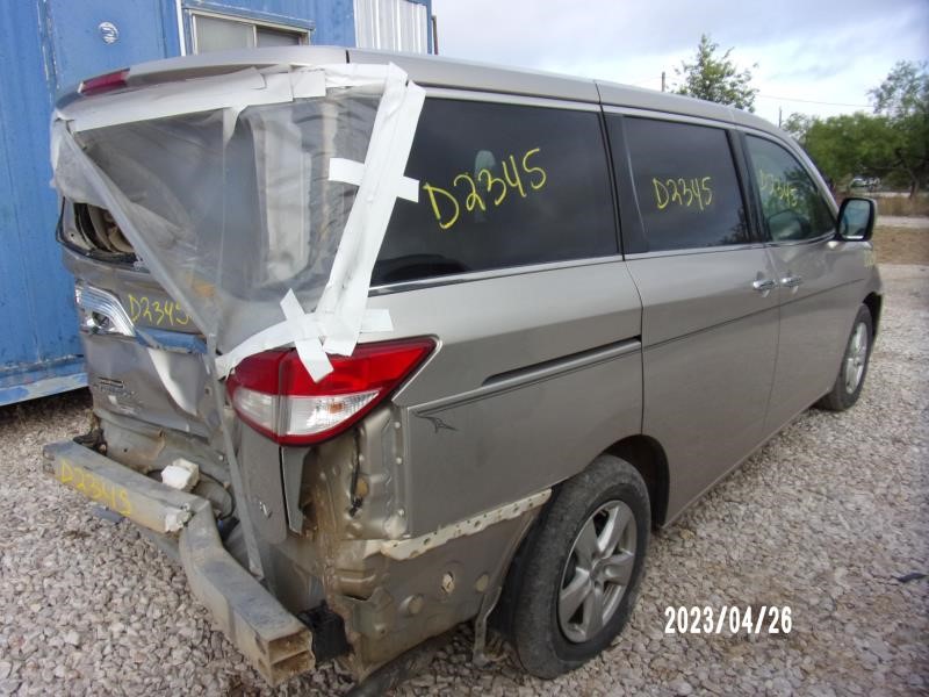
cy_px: 348
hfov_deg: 71.6
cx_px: 464
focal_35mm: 24
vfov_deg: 56.8
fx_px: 644
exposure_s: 1/300
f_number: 3.3
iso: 80
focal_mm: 4.3
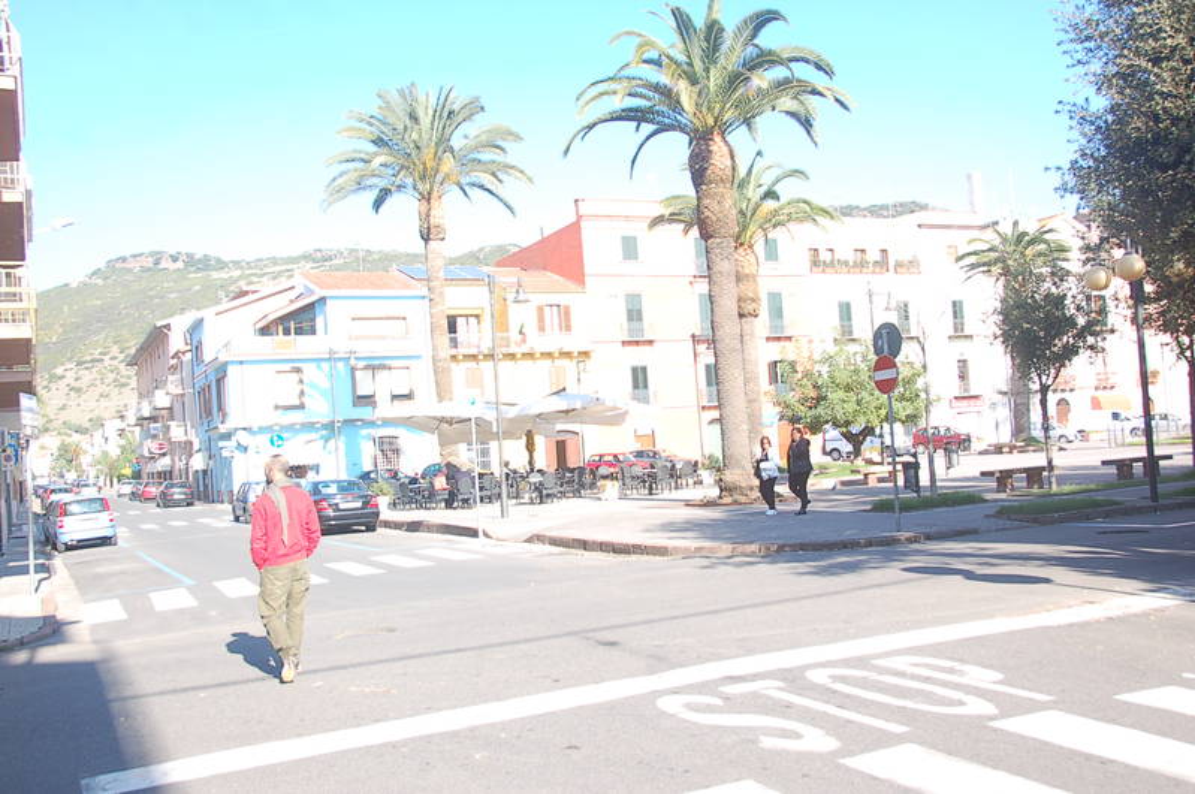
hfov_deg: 53.2
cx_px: 598
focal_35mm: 36
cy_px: 397
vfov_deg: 36.8
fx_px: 1194
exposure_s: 1/200
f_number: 7.1
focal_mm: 24
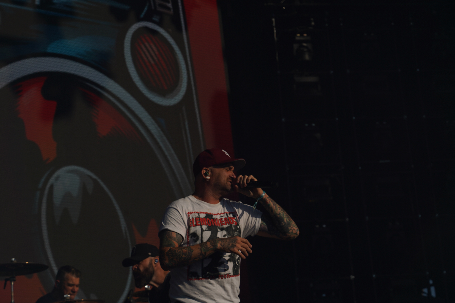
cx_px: 228
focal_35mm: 105
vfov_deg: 13.0
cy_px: 152
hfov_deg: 19.5
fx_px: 1327
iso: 100
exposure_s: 1/1250
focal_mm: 105
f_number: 8
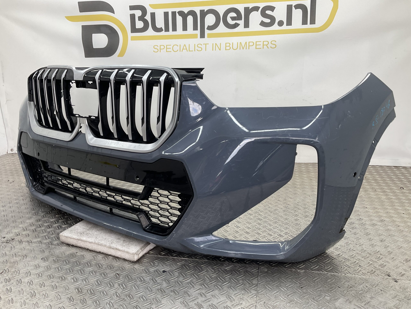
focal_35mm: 29
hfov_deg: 61.7
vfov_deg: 48.2
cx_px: 206
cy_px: 154
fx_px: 344
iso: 25
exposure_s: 1/120
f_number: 1.8
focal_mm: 3
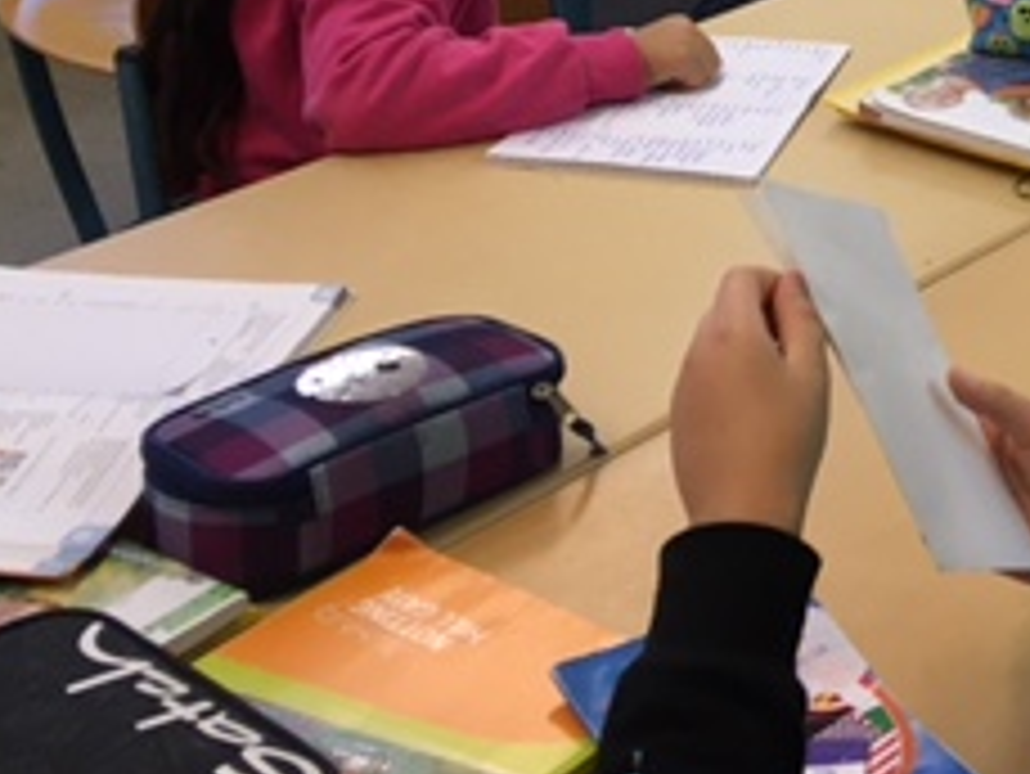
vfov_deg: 17.0
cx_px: 1201
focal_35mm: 81
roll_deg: -3.4
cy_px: -261
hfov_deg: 22.4
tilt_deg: -13.9
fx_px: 2411
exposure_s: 1/33
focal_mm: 4.15
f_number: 2.2
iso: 50
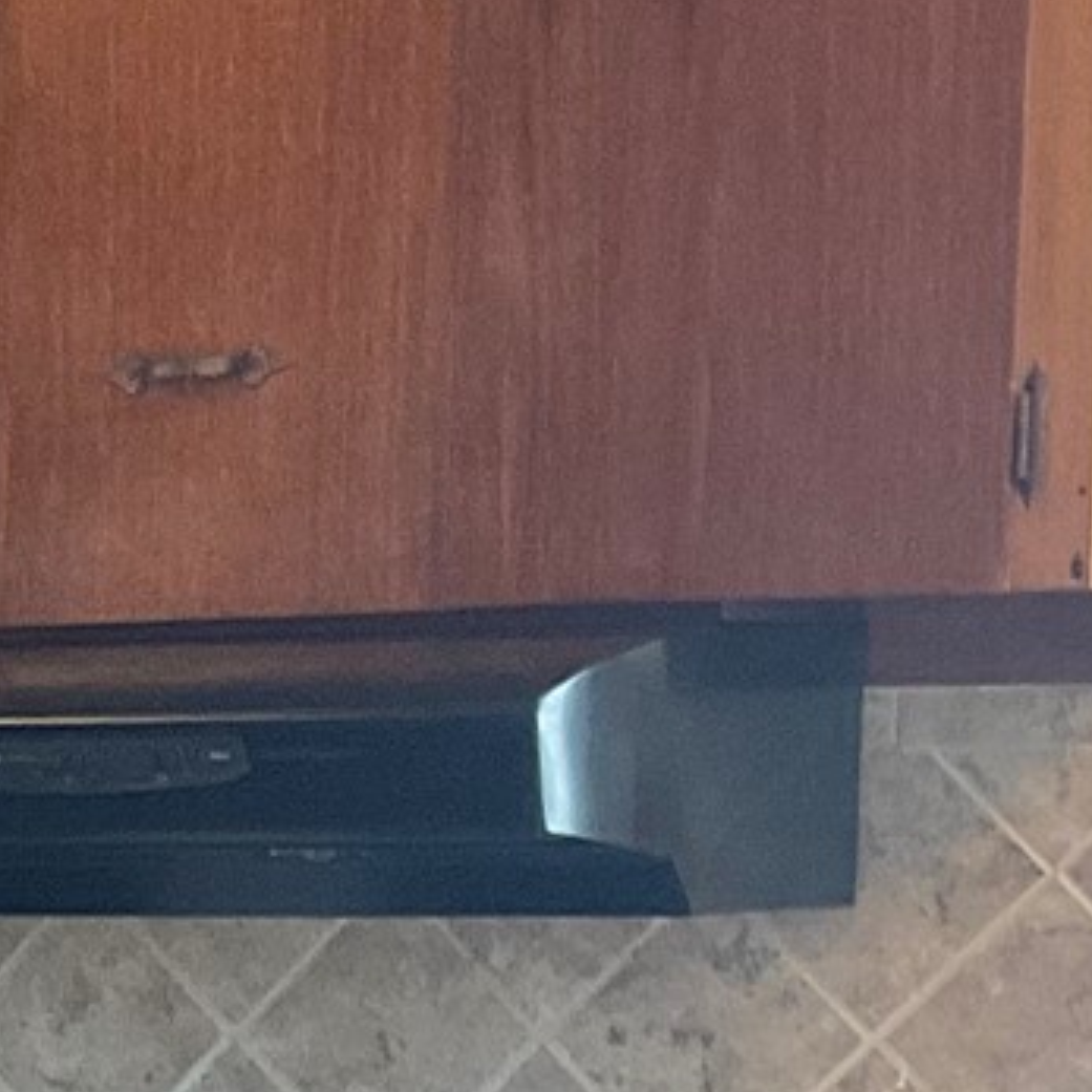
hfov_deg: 11.6
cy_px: 1536
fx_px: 5068
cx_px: -692
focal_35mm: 142
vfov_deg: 11.9
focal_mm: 3
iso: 160
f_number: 1.8
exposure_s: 1/60
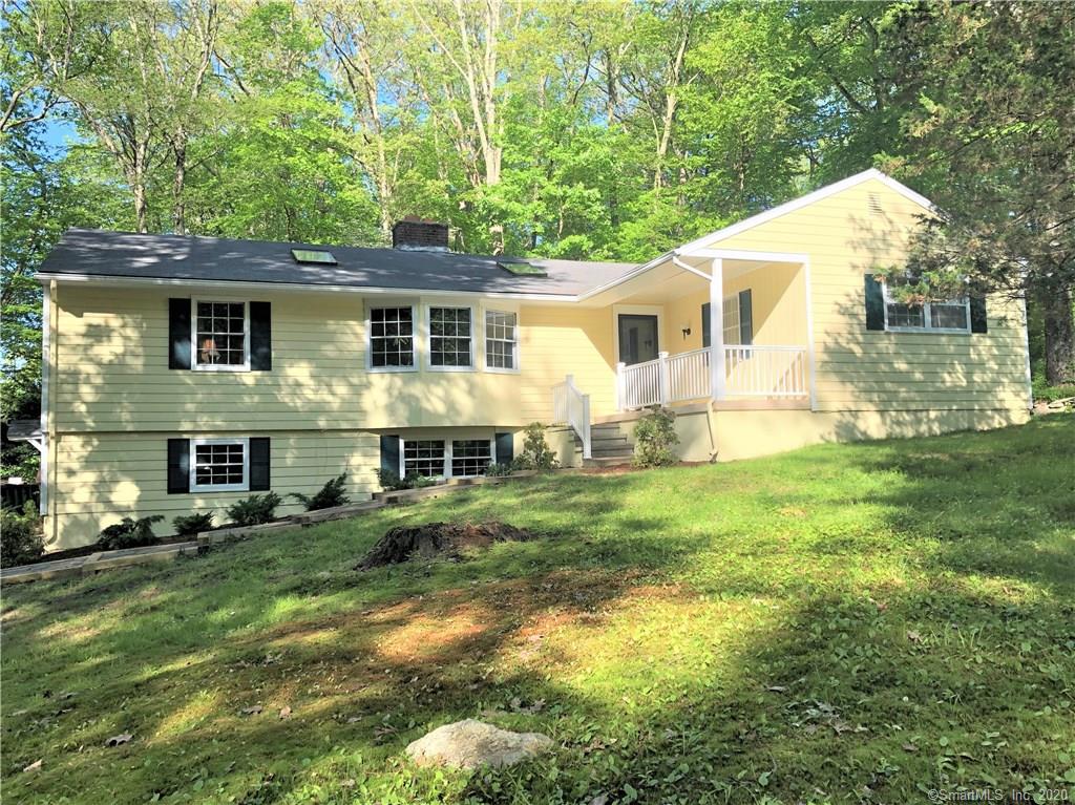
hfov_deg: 63.5
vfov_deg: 49.7
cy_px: 402
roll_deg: -0.5
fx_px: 869
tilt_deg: +3.7
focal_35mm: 28
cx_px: 538
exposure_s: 1/615
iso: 20
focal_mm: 3.99
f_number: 1.8
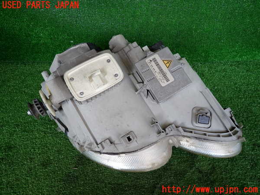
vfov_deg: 54.9
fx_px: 188
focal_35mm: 25
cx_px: 130
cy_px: 98
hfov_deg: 69.4
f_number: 2
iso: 160
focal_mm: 4.5
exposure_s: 1/125
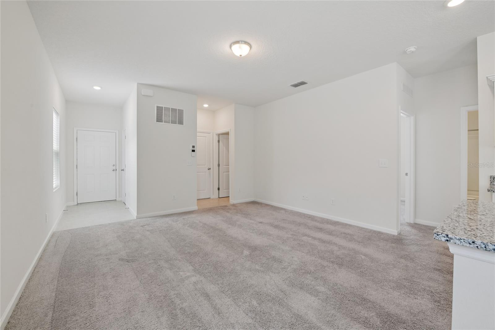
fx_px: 206
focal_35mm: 15
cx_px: 248
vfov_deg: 77.3
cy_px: 165
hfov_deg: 100.4
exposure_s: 1/25
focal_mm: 15
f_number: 8
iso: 400
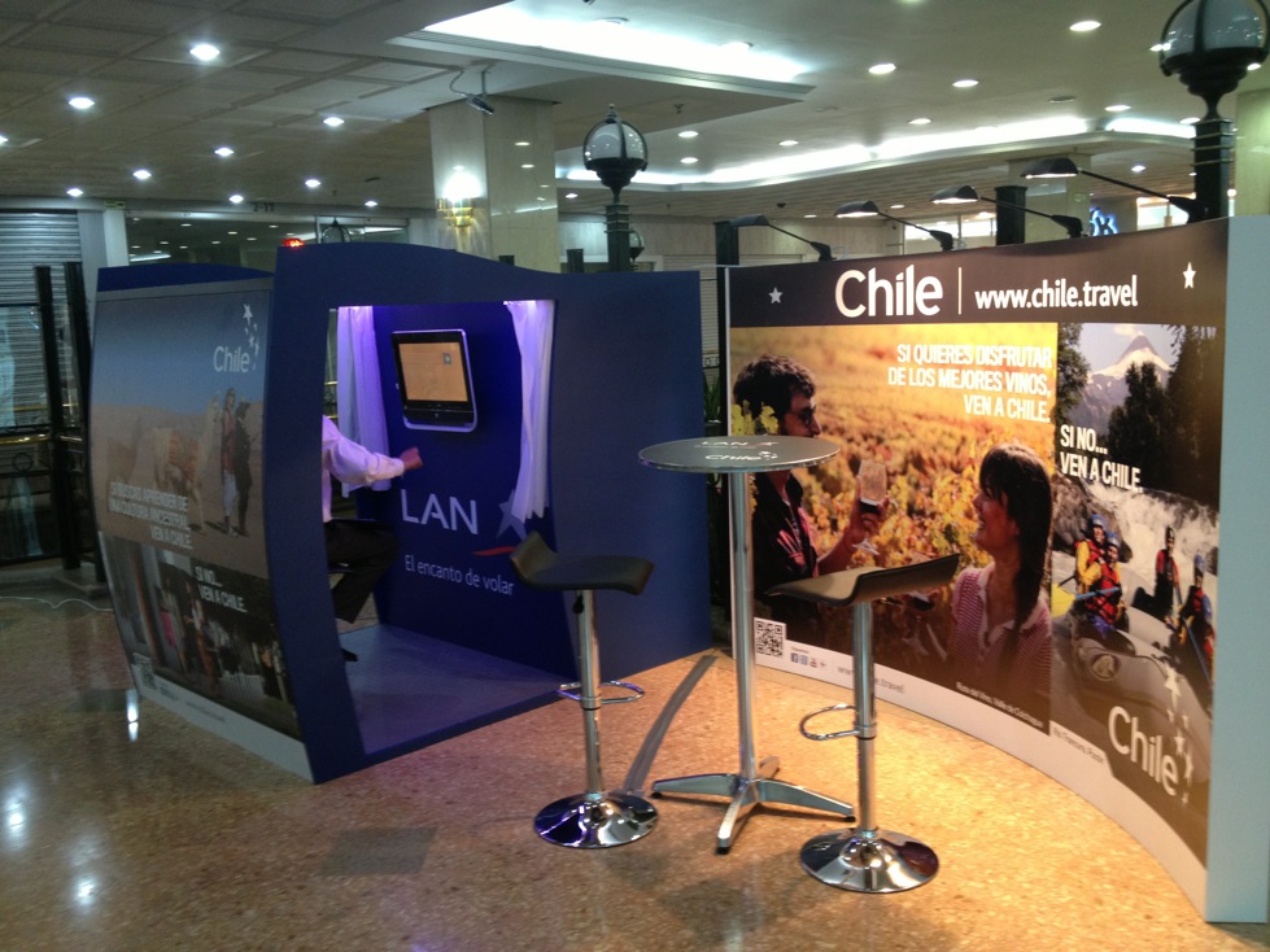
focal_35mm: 35
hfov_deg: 52.6
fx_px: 1284
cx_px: 635
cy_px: 476
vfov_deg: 40.7
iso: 100
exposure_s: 1/20
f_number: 2.4
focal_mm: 4.28
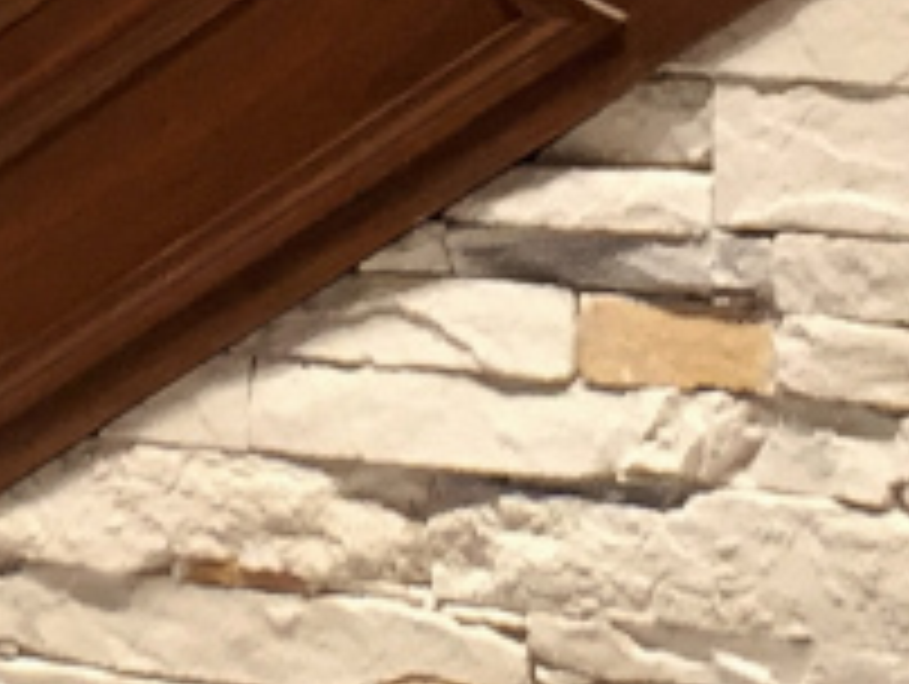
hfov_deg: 13.4
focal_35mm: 147
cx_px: 698
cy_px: -252
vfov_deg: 9.9
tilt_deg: -4.6
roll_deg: +0.2
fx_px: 3865
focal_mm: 4.15
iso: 125
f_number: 2.2
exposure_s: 1/20
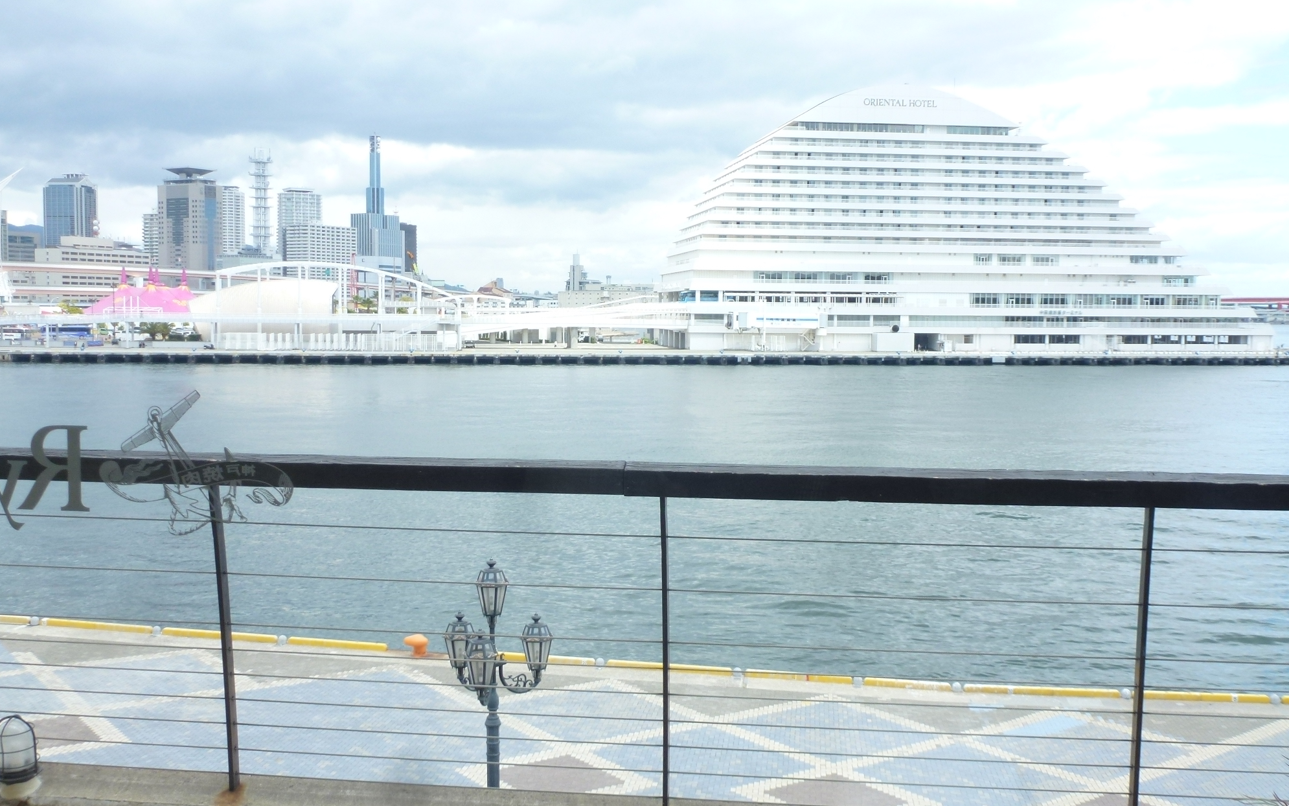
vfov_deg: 35.3
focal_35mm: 36
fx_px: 1265
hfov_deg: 54.0
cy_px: 421
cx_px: 639
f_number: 3.6
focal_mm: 5.9
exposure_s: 1/400
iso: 100
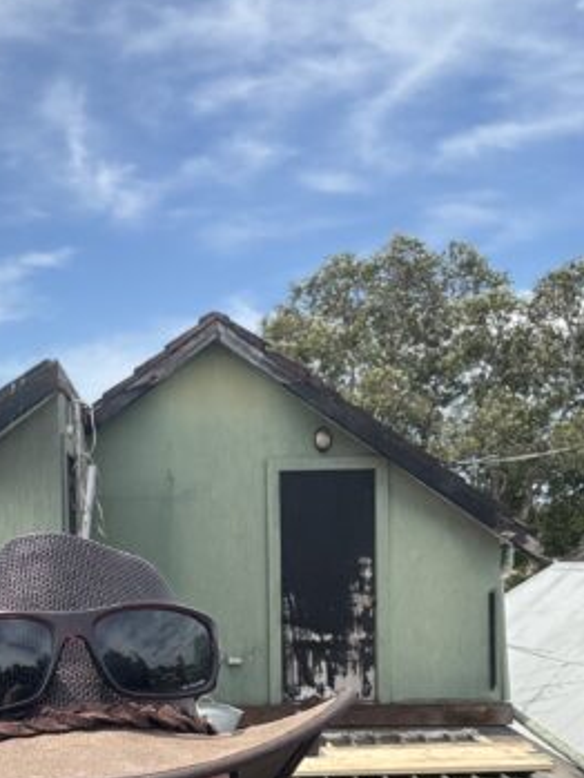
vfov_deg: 34.0
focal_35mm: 55
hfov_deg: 26.3
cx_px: 158
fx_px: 1236
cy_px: 611
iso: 25
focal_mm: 2.69
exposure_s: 1/750
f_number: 1.9
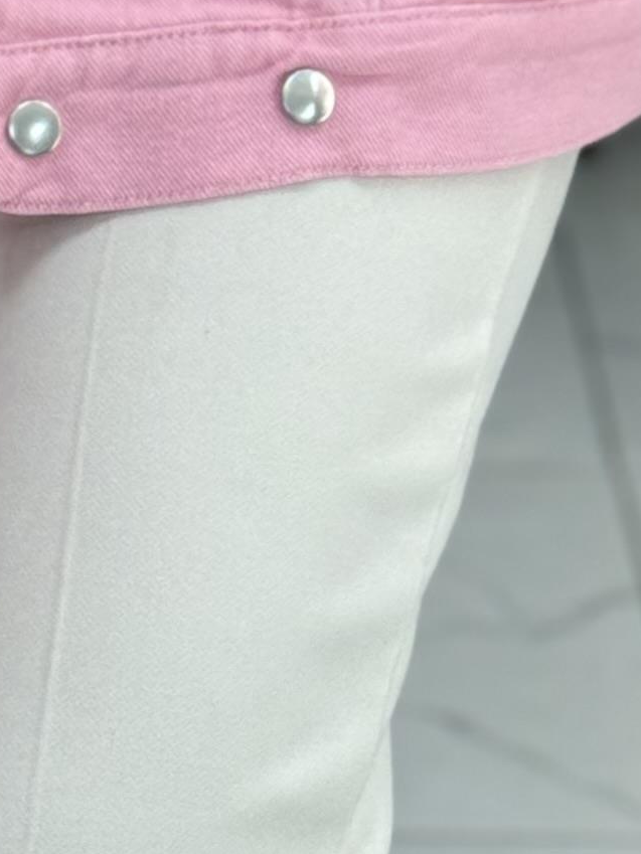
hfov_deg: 6.5
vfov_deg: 8.1
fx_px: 5628
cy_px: -1091
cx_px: 59
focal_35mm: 228
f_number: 1.78
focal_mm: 6.76
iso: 64
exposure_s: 1/100
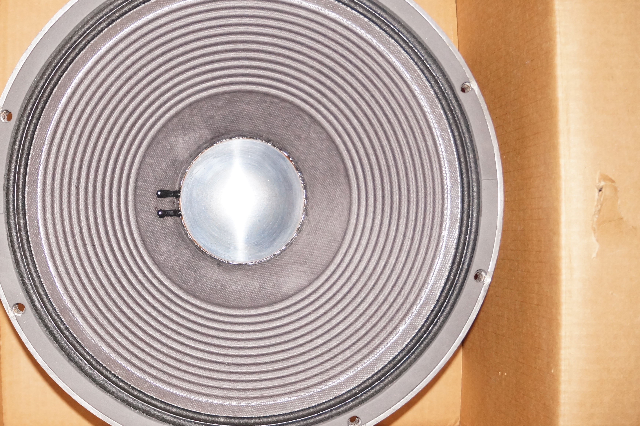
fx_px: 675
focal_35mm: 38
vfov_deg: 35.0
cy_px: 229
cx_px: 222
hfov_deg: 50.0
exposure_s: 1/60
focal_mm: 18
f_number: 3.5
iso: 1600
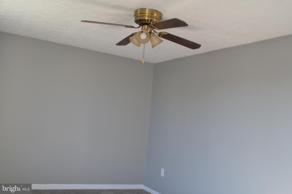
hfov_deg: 53.1
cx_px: 146
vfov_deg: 36.9
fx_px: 292
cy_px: 97
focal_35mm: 36
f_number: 5
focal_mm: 24
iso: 400
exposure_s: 1/100
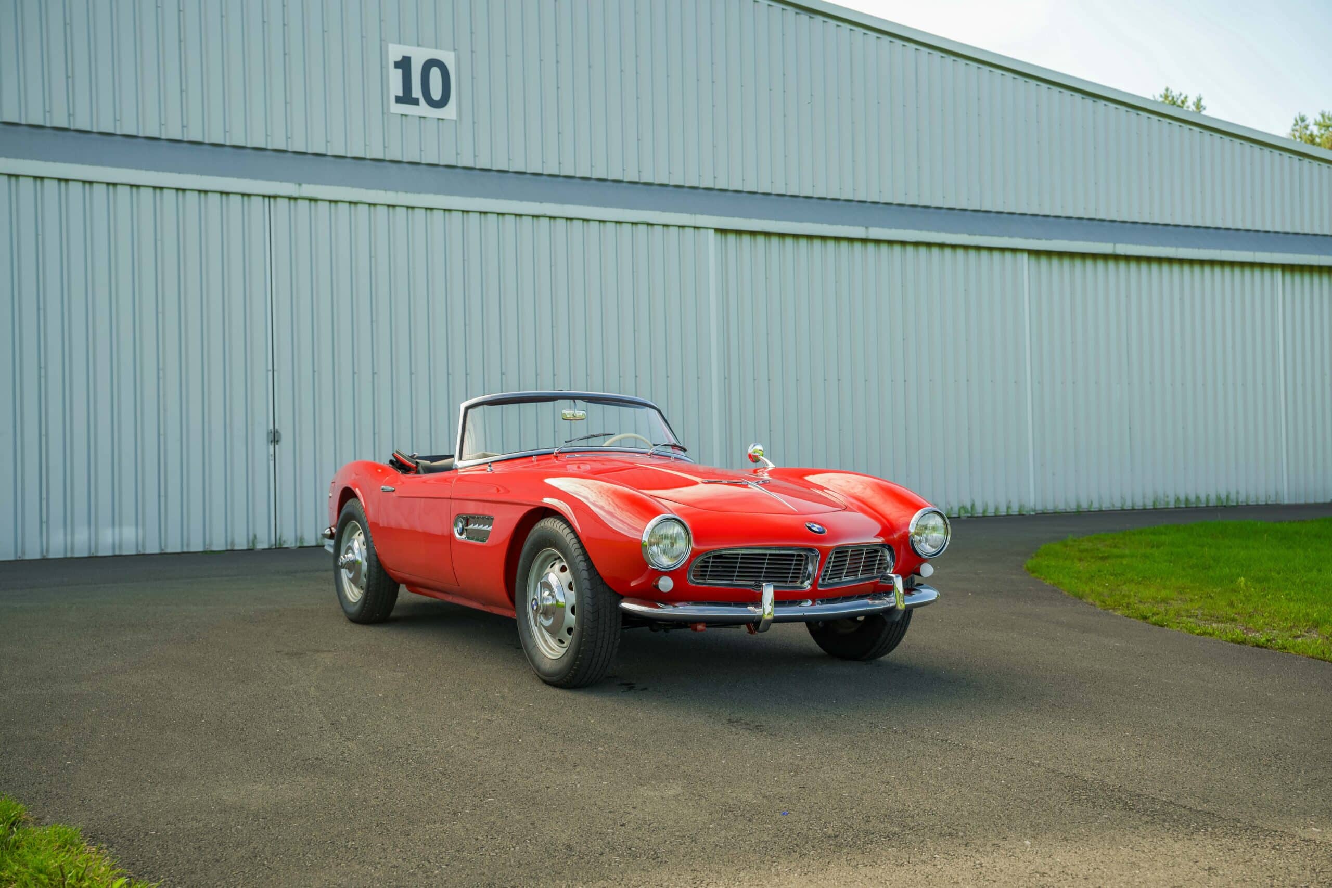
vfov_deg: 33.6
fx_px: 1469
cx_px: 666
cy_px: 444
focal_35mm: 40
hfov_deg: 48.8
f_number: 4.5
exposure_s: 1/200
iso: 160
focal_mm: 39.7
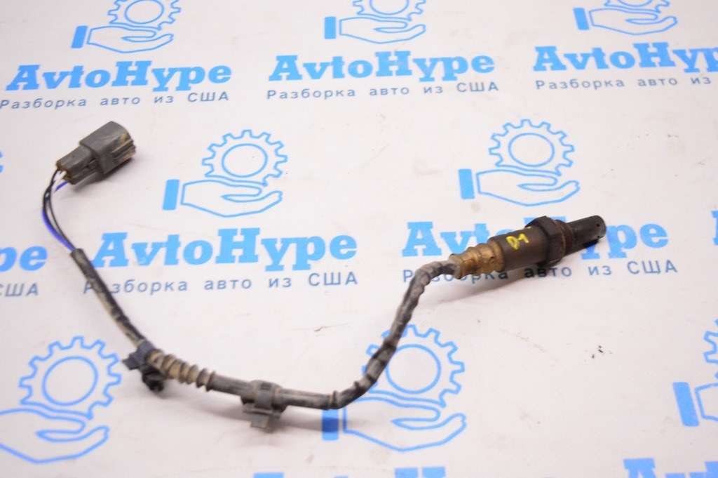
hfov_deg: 45.0
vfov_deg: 30.8
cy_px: 239
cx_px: 359
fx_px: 867
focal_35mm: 44
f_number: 4.2
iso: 3200
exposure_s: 1/320
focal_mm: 29
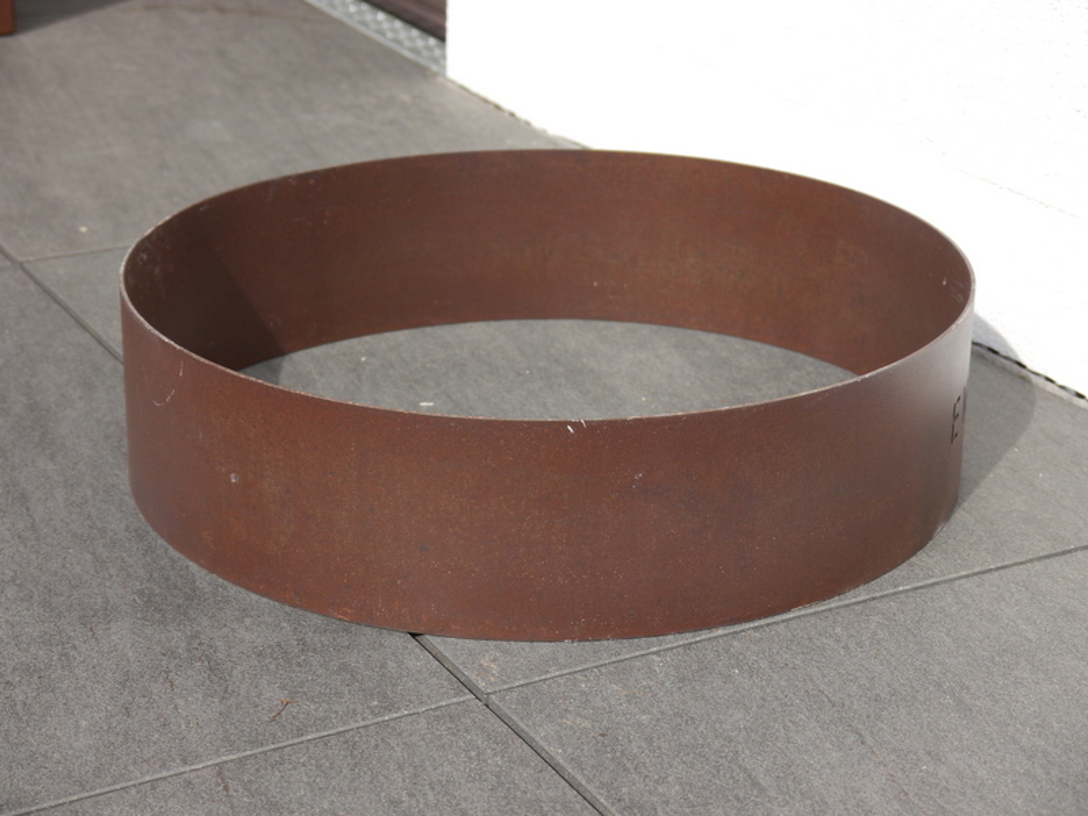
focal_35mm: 84
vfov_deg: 17.6
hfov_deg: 23.3
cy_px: 408
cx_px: 544
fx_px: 2640
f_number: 7.1
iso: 160
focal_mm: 42
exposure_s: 1/200
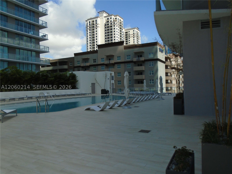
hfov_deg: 67.3
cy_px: 87
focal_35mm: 26
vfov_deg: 53.1
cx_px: 116
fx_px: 174
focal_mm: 4.6
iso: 100
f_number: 3.2
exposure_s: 1/1250
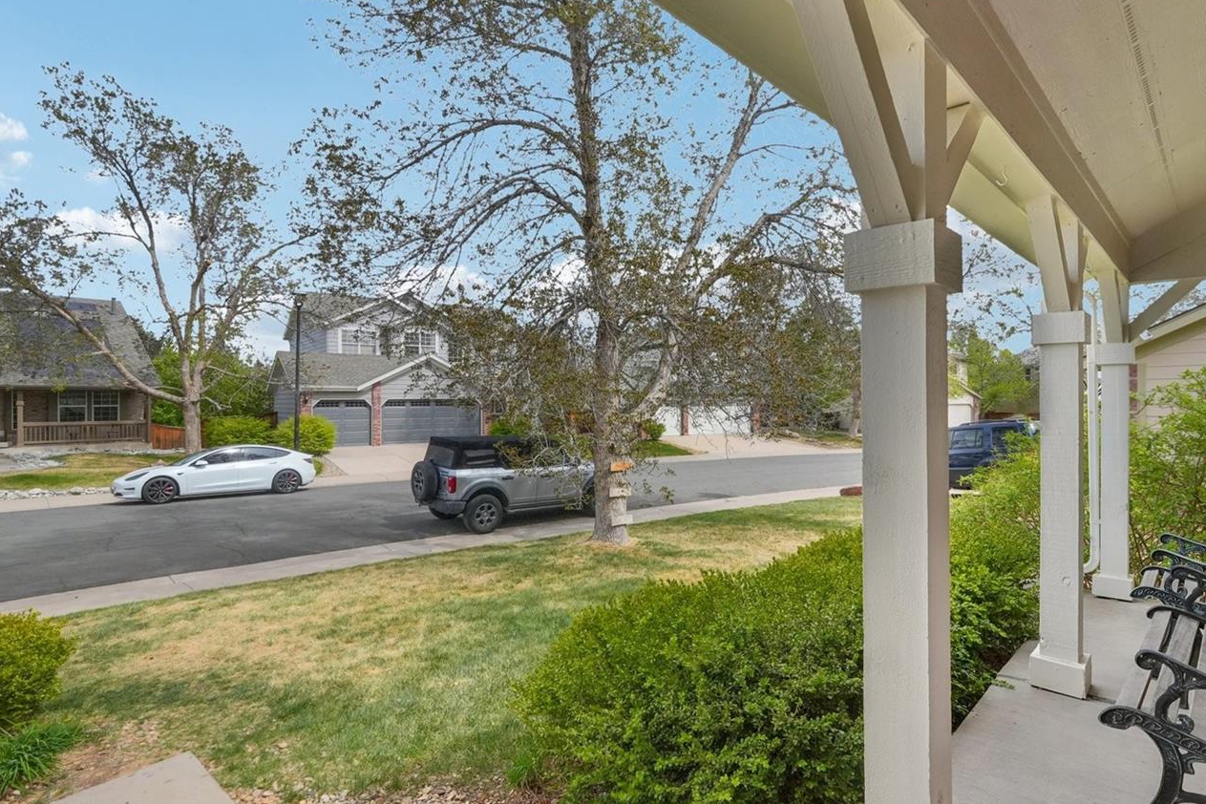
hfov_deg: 86.7
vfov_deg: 64.5
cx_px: 653
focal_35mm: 19
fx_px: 636
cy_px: 392
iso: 800
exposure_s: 1/160
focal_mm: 10
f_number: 8
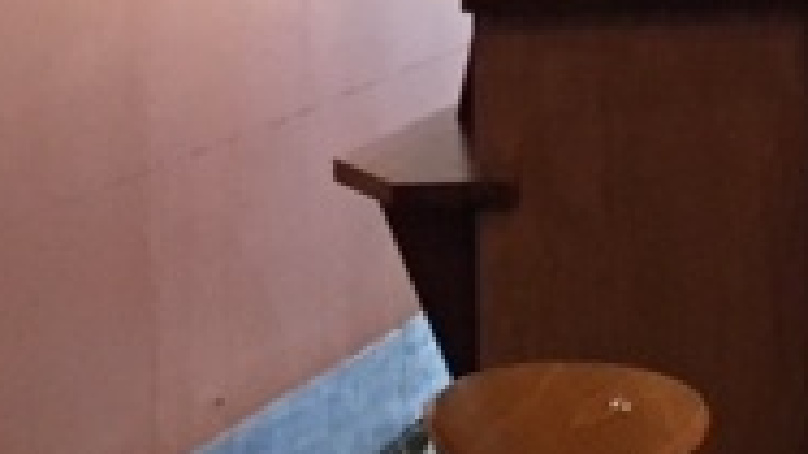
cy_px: -899
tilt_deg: +8.8
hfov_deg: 12.1
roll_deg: +0.9
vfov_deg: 6.4
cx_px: 1007
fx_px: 3705
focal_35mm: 173
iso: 200
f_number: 2.2
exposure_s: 1/30
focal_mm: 4.15
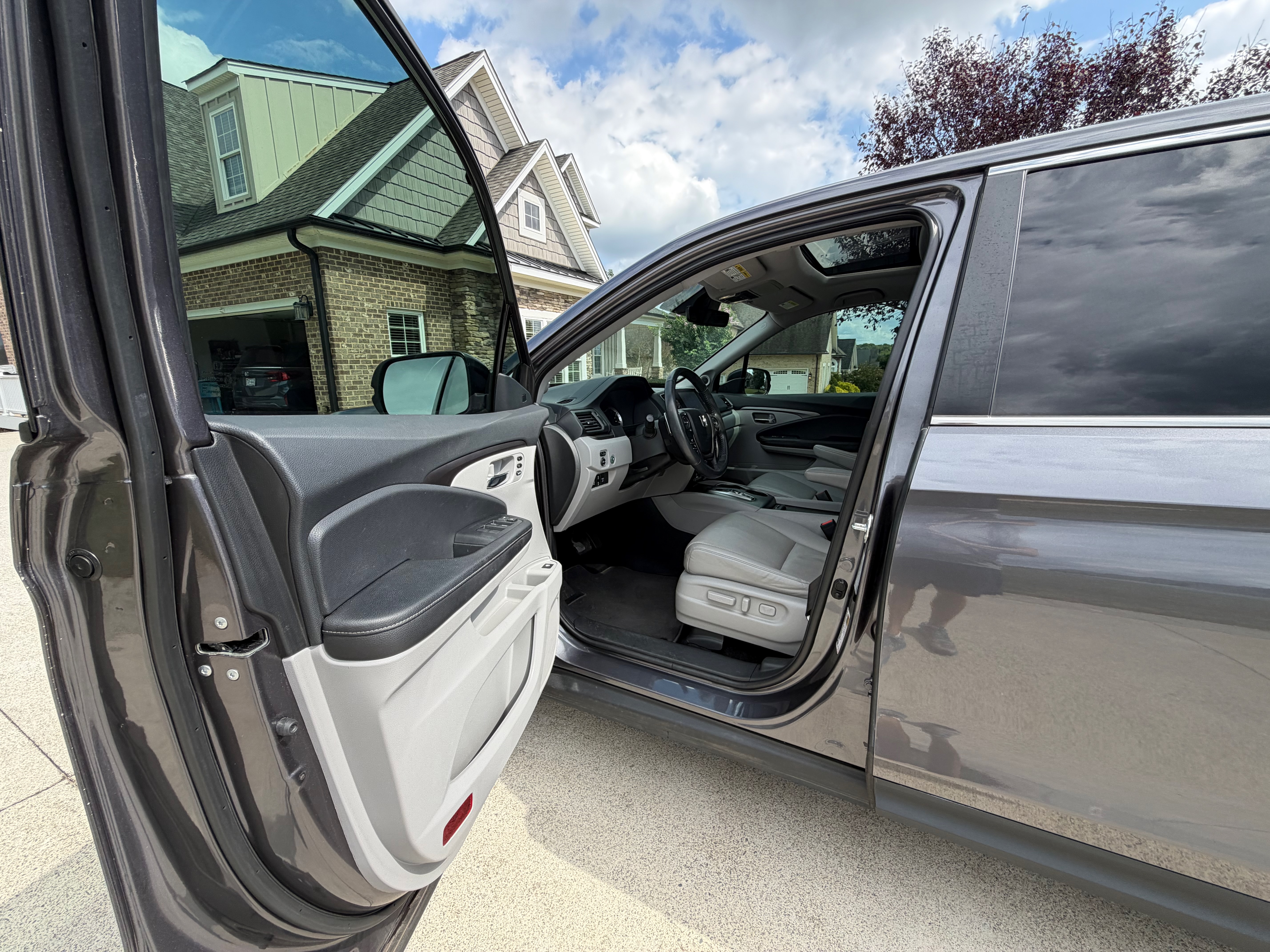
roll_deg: +1.1
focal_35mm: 14
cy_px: 476
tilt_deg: -12.7
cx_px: 635
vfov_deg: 85.7
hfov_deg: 102.1
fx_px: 514
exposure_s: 1/518
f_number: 2.2
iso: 40
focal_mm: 2.22
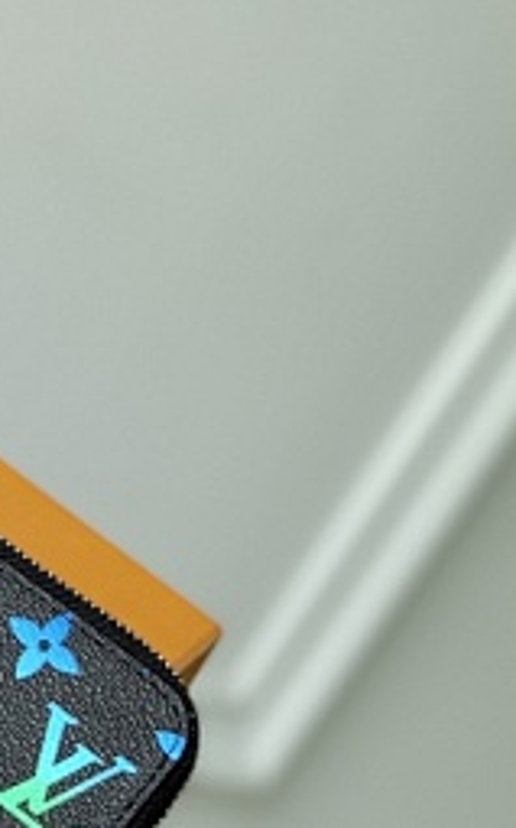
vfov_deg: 12.1
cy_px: 477
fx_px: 3899
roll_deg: -31.4
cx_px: -240
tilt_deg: -19.1
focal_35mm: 173
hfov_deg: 7.5
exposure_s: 1/213
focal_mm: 6
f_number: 2.4
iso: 16
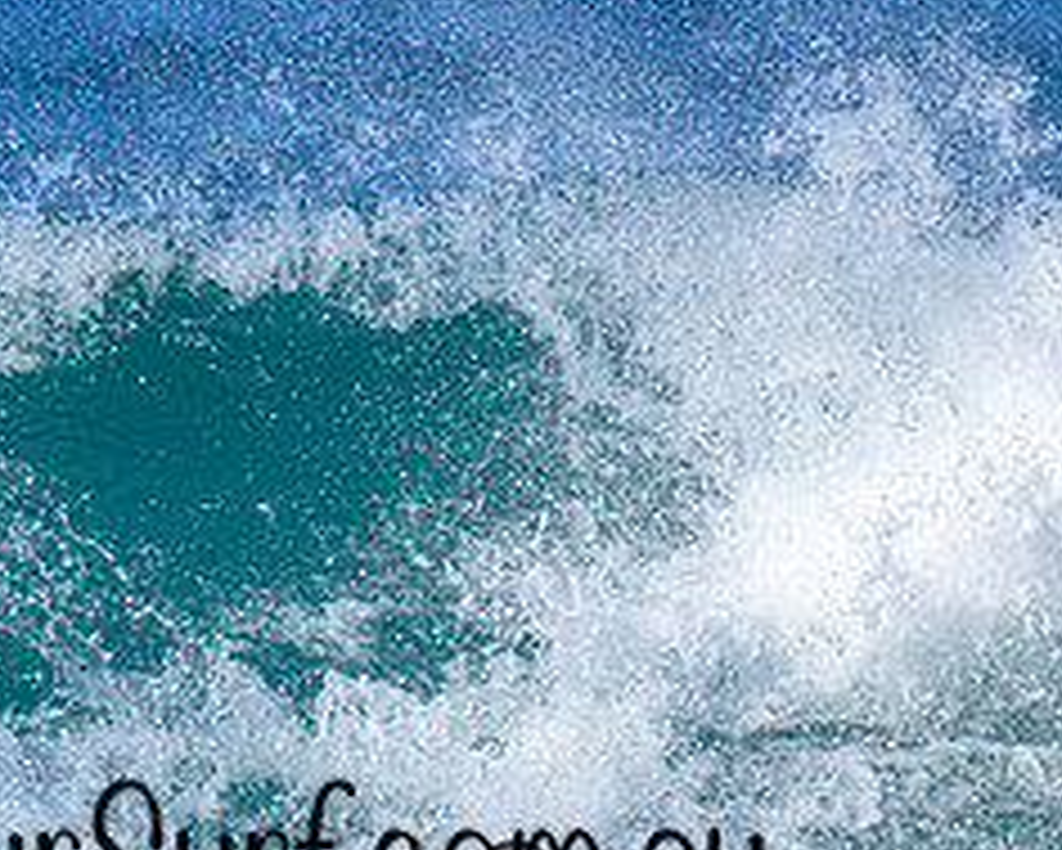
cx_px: -200
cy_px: 1083
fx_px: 79648
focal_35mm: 2533
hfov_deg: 0.8
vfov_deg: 0.6
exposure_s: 1/2000
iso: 280
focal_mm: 800
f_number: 6.3
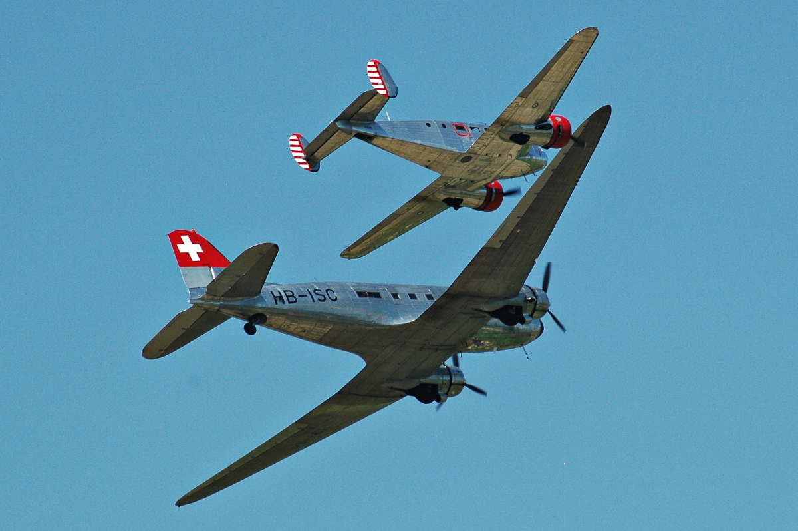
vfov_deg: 4.6
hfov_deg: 6.9
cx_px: 399
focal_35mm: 300
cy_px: 266
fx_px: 6644
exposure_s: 1/1000
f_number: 8
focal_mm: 200
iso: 320
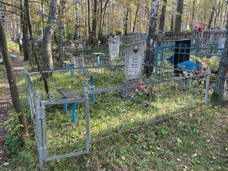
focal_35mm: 26
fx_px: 171
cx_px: 114
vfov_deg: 53.1
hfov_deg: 67.3
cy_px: 86
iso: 80
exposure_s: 1/121
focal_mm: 4.2
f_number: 1.6
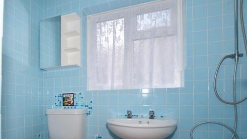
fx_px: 138
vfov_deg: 51.4
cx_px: 91
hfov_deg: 82.0
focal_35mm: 21
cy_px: 103
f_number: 7.1
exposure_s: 1/200
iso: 200
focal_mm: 10
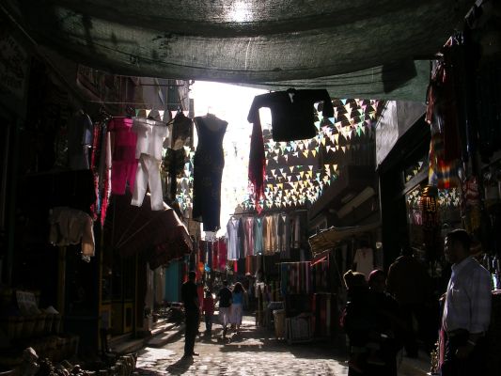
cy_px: 188
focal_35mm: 38
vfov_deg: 37.7
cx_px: 250
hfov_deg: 49.0
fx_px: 550
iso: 50
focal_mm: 5.8
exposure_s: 1/294
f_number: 5.6
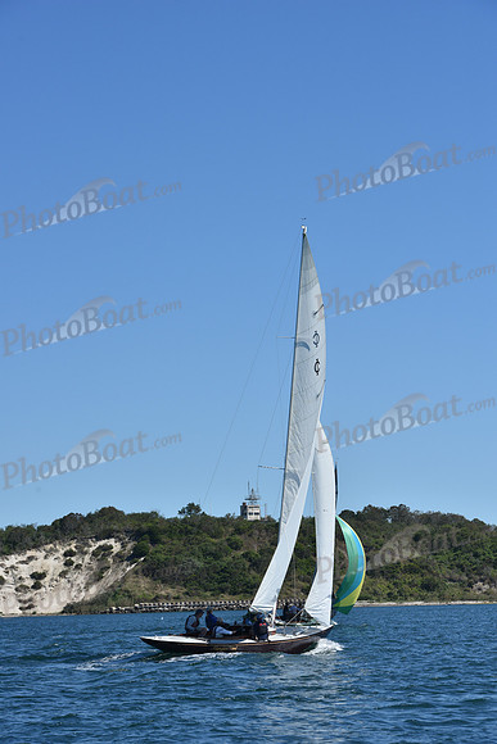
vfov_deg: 20.0
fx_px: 2111
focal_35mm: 102
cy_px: 372
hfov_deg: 13.4
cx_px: 248
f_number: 8
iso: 250
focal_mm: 102
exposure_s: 1/1250
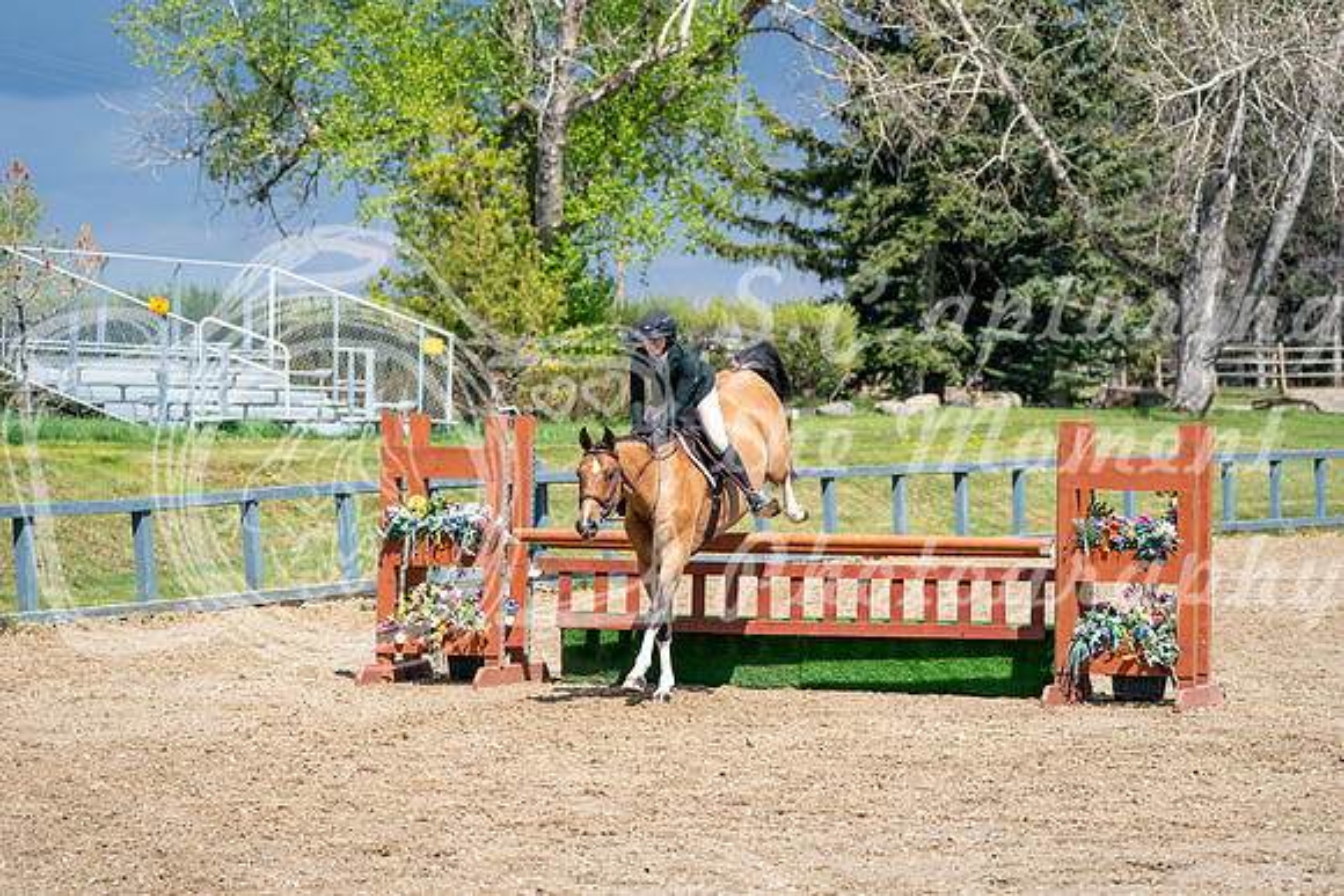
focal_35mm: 158
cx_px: 672
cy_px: 448
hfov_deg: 13.0
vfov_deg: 8.7
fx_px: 5900
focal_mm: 158
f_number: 5.6
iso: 250
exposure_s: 1/1250
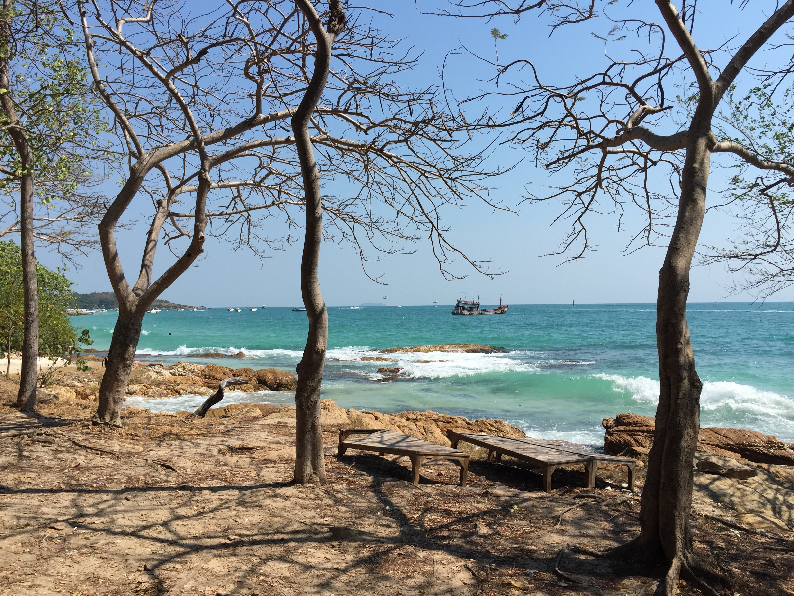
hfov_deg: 61.7
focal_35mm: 29
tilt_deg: +0.3
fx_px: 665
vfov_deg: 48.2
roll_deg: -0.8
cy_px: 298
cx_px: 397
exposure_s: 1/2475
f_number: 2.2
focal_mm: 4.15
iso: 32
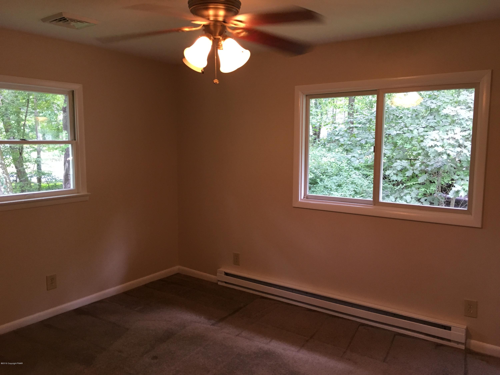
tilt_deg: -5.8
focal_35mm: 29
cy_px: 188
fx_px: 419
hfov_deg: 61.7
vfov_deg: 48.2
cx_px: 250
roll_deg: -0.7
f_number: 2.2
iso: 125
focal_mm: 4.15
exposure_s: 1/30
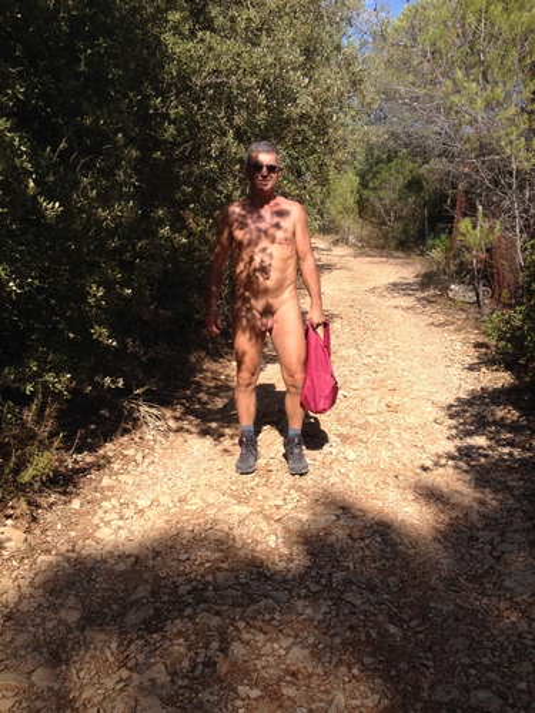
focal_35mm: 35
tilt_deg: -9.6
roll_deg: -2.5
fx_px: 721
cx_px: 268
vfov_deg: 52.6
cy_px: 356
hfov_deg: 40.7
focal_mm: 4.28
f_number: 2.4
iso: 50
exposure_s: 1/1175
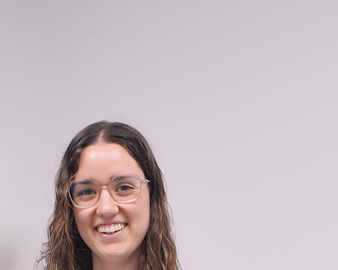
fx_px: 1470
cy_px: 459
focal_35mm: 147
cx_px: 79
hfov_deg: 13.1
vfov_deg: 10.0
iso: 100
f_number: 3.8
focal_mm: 22
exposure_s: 1/20
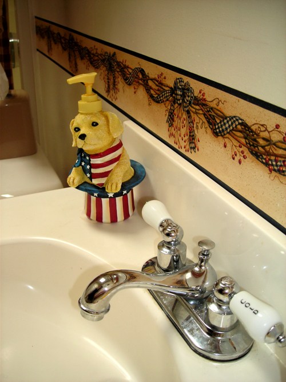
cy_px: 191
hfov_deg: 37.7
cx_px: 143
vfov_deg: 49.0
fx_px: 419
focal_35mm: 38
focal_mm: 6.3
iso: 50
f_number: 3.2
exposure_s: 1/30
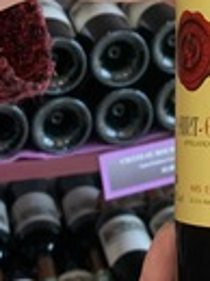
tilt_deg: -13.8
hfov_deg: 13.5
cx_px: 232
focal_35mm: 107
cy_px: -25
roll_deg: +4.6
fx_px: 868
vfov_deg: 17.8
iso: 200
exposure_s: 1/60
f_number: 1.8
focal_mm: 4.25
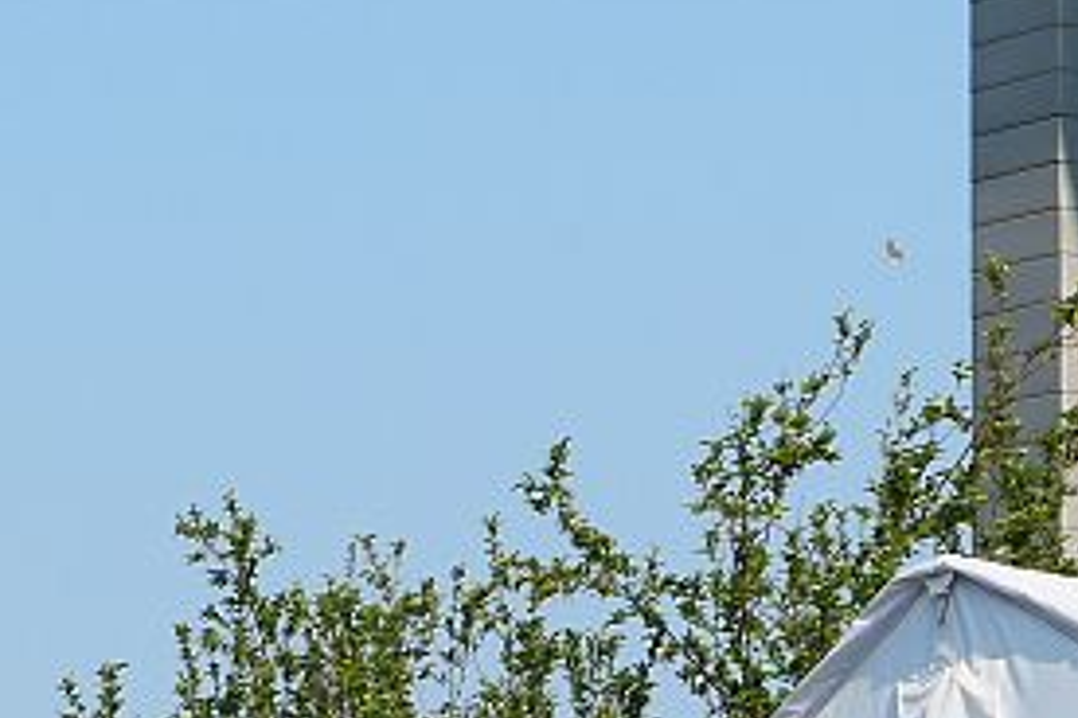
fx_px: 9372
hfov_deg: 6.6
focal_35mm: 313
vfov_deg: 4.4
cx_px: 394
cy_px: 1159
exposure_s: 1/2000
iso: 125
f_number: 3.5
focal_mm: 26.4
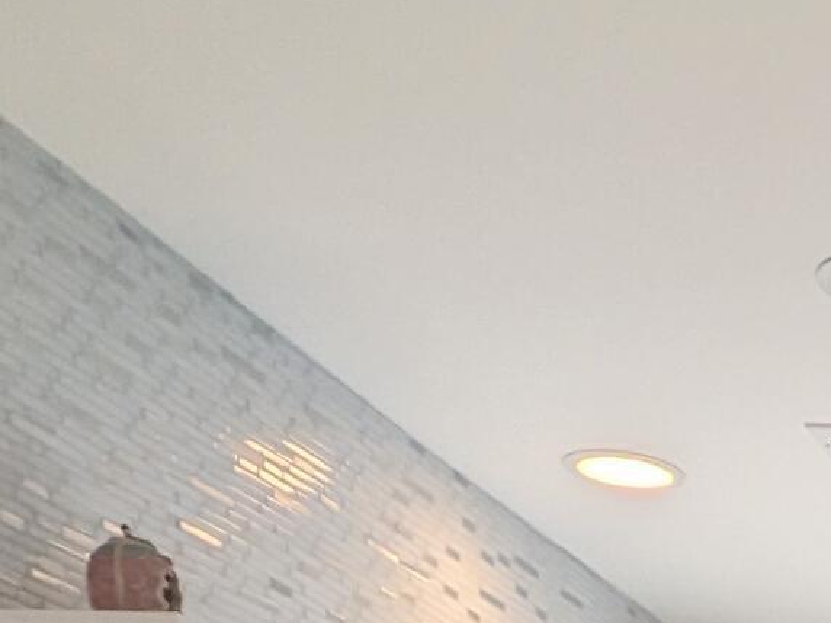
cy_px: 1502
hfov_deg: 18.8
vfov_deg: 13.1
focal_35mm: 84
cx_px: 1435
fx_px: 2017
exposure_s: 1/197
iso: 54
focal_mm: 2.35
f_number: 2.2
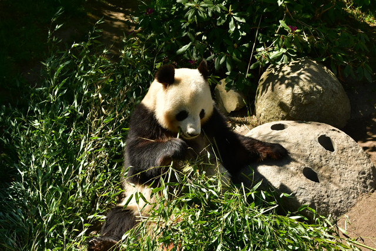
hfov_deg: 12.5
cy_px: 126
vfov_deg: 8.4
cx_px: 188
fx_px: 1713
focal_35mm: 164
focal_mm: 82
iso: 500
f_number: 5
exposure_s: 1/2500
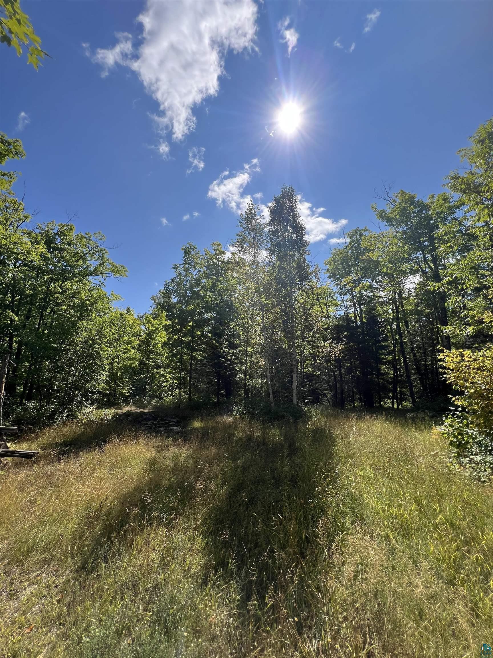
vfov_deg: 106.2
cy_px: 329
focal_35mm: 13
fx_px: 247
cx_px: 246
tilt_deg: +9.6
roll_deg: -0.3
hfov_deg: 89.9
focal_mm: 1.57
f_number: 1.8
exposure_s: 1/2016
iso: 32
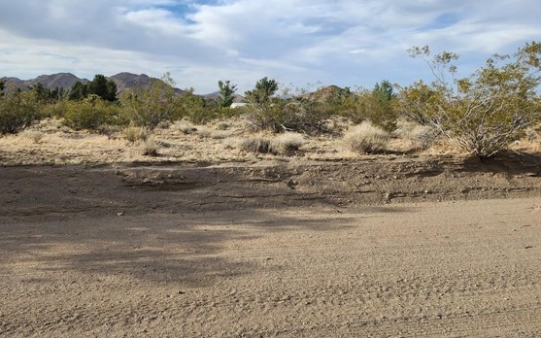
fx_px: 413
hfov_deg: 66.2
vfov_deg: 44.3
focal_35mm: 28
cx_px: 235
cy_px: 132
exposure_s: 1/885
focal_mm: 6.4
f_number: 1.8
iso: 12
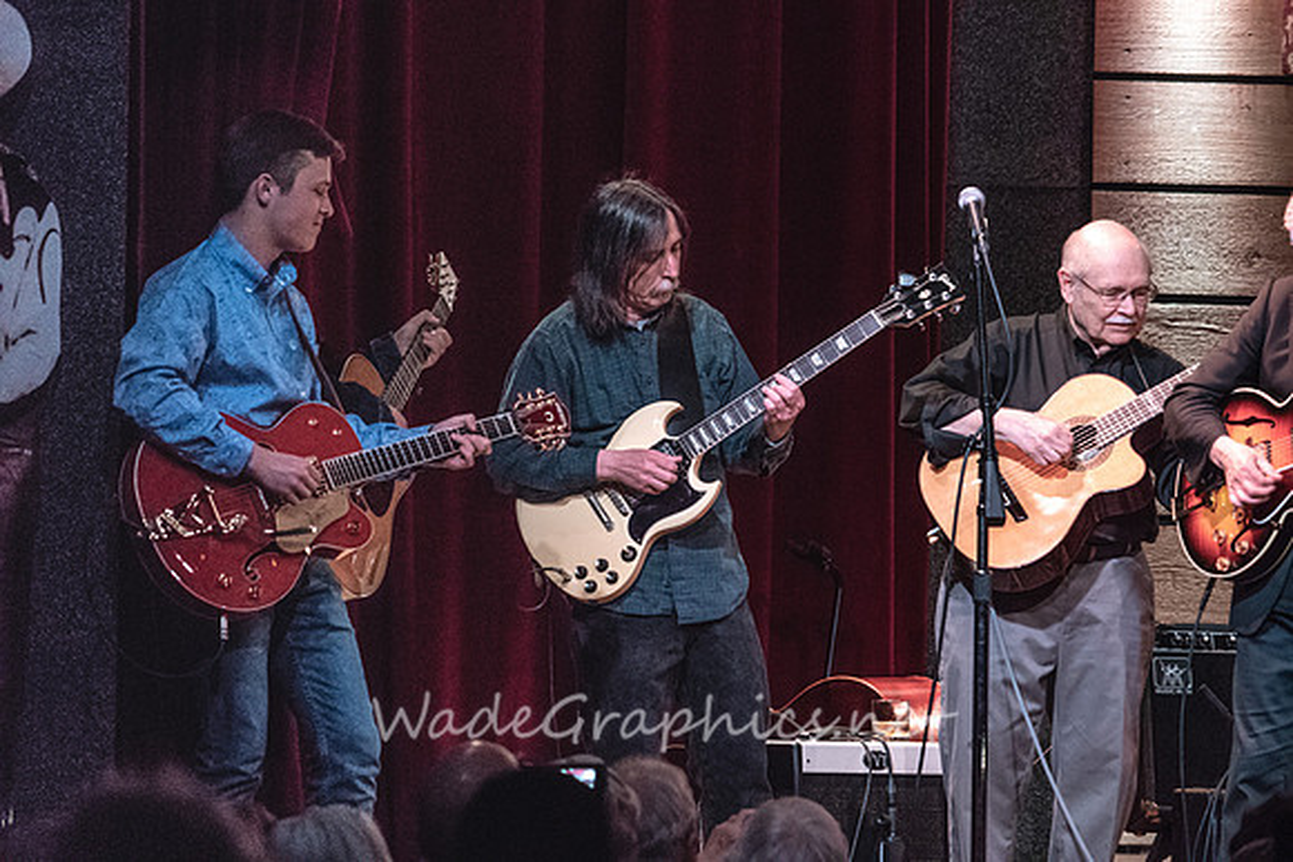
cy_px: 431
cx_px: 646
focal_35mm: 240
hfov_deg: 8.6
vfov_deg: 5.7
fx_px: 8622
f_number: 8
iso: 5000
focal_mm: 240
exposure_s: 1/100
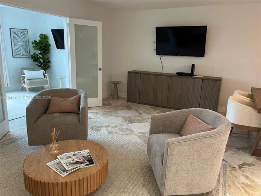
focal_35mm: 26
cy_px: 98
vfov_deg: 53.1
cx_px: 130
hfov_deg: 67.3
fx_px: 196
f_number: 1.6
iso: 100
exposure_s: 1/60
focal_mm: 5.1
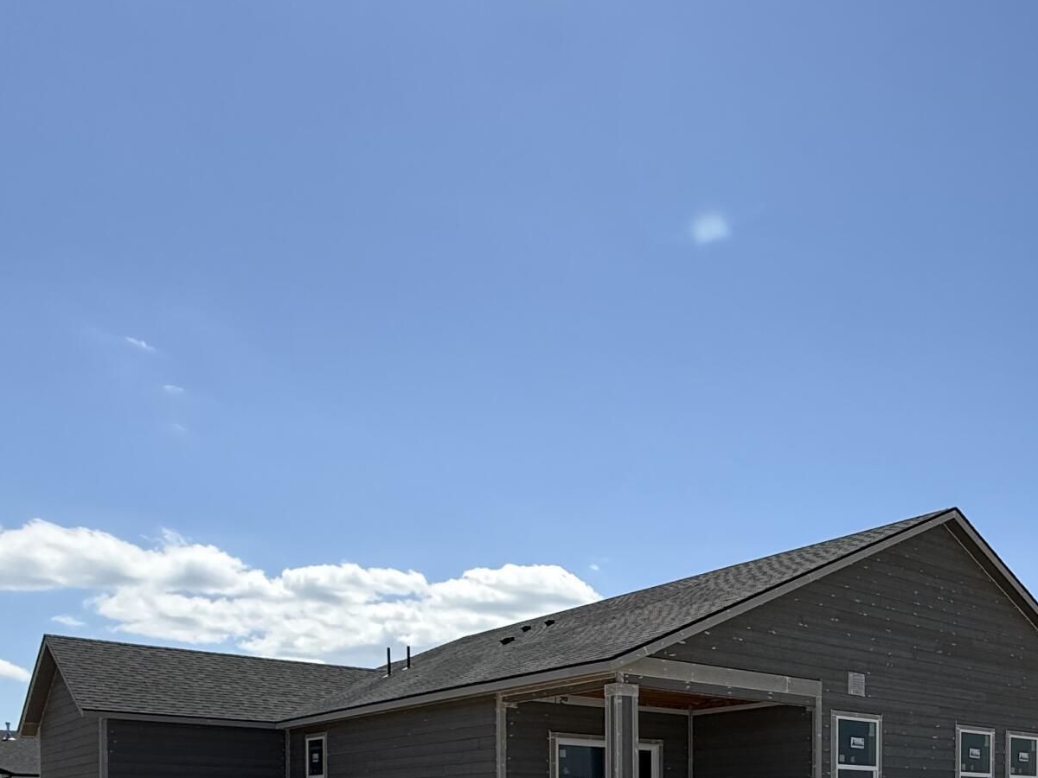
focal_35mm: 35
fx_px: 1050
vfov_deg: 35.2
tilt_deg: +0.1
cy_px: 843
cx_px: 895
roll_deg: -0.3
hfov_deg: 48.2
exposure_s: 1/2506
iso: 50
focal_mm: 2.22
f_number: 2.2
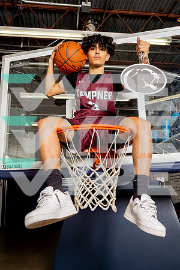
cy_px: 135
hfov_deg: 37.9
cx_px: 90
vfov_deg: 54.4
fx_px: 262
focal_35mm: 35
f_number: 8
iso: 320
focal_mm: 35
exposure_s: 1/250
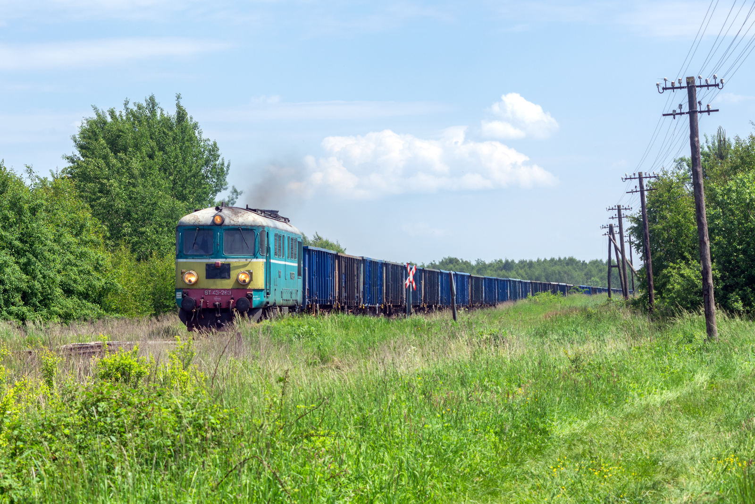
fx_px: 2580
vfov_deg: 11.1
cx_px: 378
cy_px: 252
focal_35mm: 123
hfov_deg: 16.7
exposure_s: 1/320
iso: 160
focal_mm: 82
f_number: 8
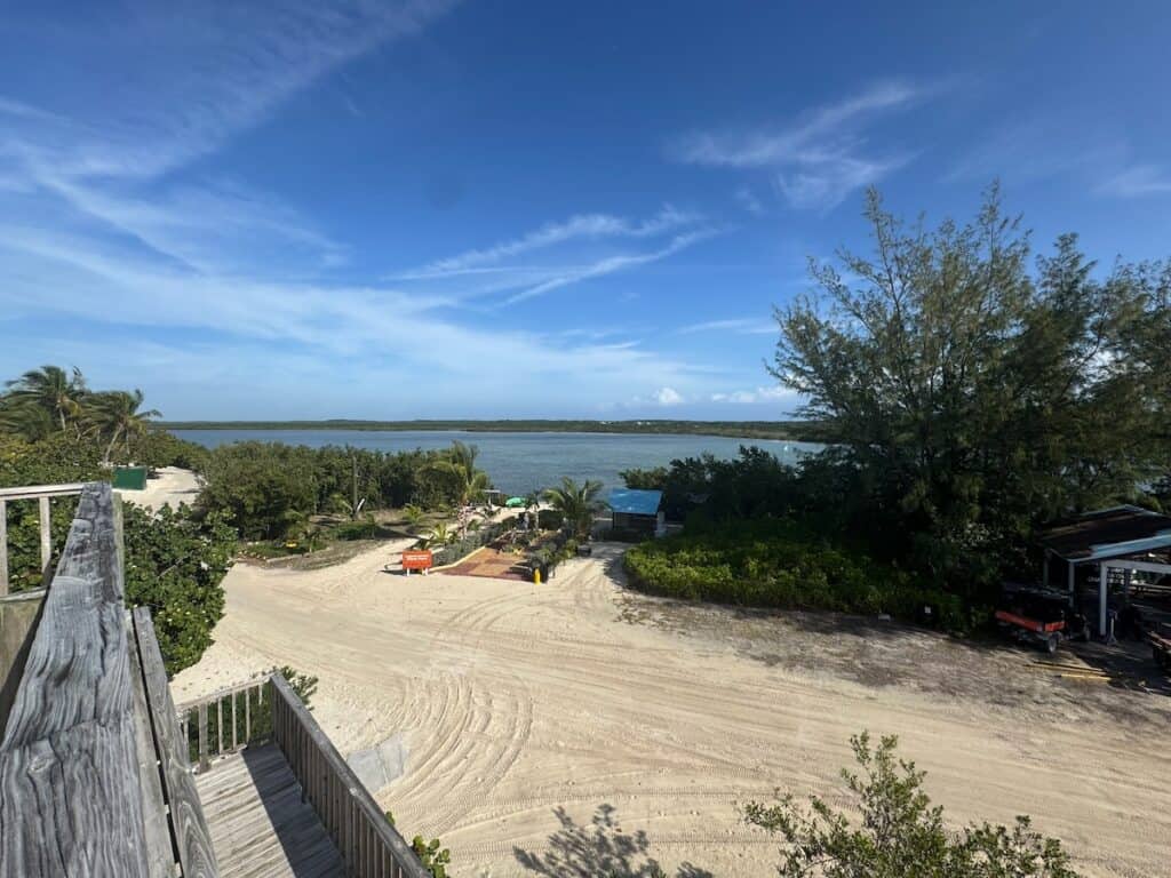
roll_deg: +0.5
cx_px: 586
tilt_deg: -1.9
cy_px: 439
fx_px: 474
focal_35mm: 14
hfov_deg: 102.1
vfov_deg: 85.7
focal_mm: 2.22
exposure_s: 1/2770
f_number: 2.2
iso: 50
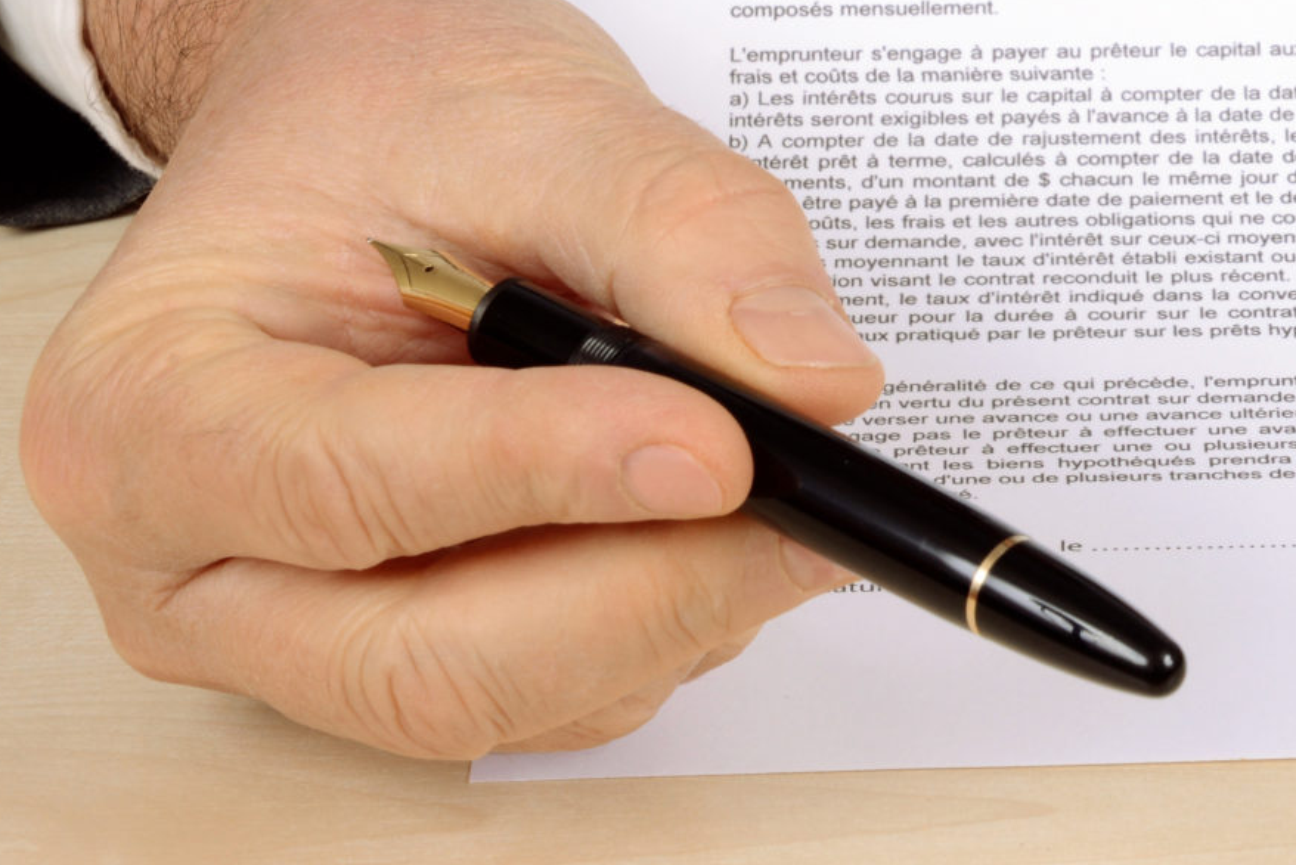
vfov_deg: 6.7
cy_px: -69
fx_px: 7346
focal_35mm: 204
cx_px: 1194
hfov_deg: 10.0
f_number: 22
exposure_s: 1/125
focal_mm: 70
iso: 200
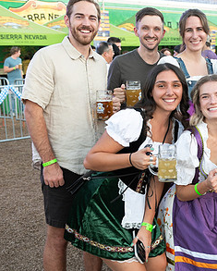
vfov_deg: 29.1
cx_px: 235
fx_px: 521
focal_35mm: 65
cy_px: 141
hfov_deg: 22.3
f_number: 4
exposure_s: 1/320
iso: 640
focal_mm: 35
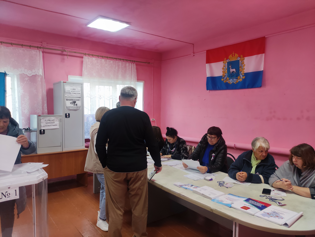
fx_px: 228
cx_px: 158
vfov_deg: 54.9
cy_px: 118
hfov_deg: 69.4
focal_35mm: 25
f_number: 1.89
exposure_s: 1/100
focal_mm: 5.43
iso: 264
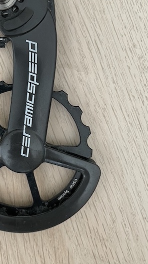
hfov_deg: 27.2
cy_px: 71
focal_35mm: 43
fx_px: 300
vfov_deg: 46.0
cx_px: 30
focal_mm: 4.2
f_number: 1.6
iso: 125
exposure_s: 1/95
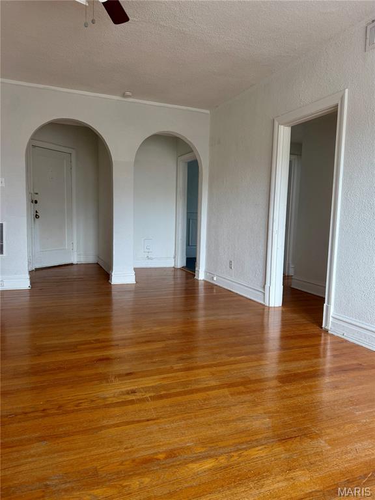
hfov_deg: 56.8
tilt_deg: -6.4
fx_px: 347
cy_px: 250
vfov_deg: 71.6
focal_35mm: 24
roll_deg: -2.0
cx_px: 188
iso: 160
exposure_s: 1/121
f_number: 1.78
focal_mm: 6.76
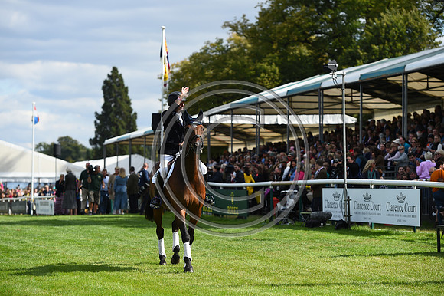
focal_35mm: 122
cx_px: 222
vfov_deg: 11.2
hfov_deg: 16.8
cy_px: 148
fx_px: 1504
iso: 200
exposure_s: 1/1600
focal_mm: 122
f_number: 4.5
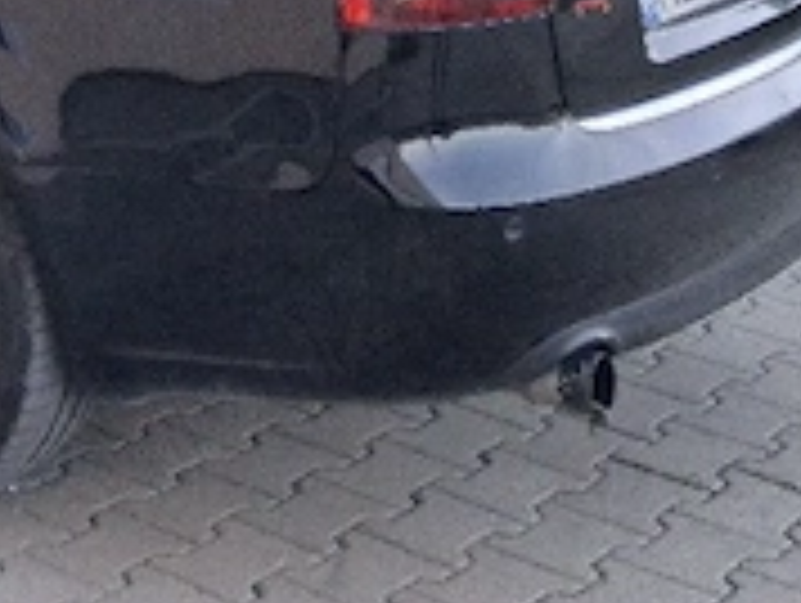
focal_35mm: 91
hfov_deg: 20.0
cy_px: -338
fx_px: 2109
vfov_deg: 14.9
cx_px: -202
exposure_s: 1/100
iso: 125
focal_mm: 4
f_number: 1.8
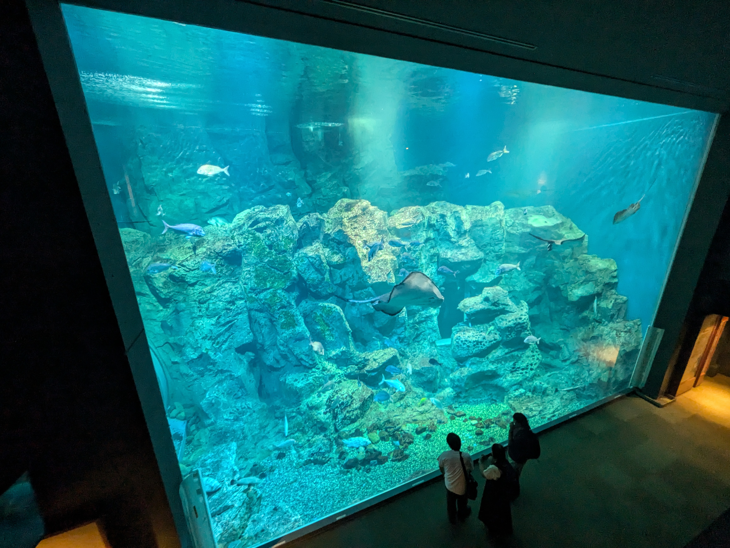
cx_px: 365
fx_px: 295
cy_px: 274
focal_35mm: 14
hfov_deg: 102.0
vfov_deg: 85.7
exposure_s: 1/25
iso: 775
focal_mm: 1.83
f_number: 2.2
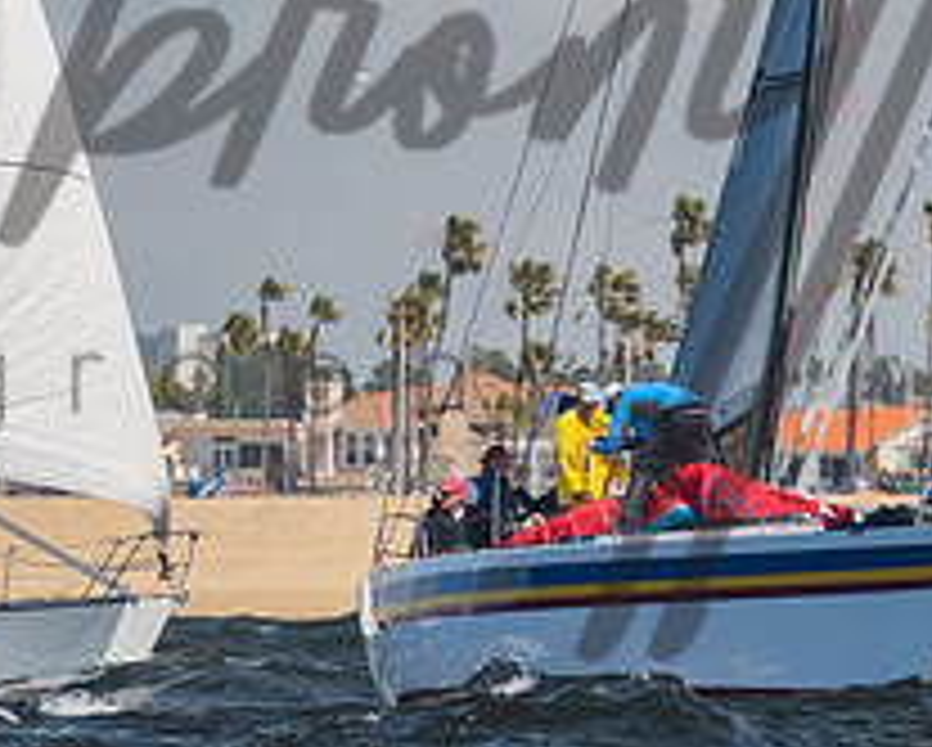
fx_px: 19768
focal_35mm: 716
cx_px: 778
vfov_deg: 2.2
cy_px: 258
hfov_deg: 2.7
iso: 100
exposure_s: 1/250
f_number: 6.3
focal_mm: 200
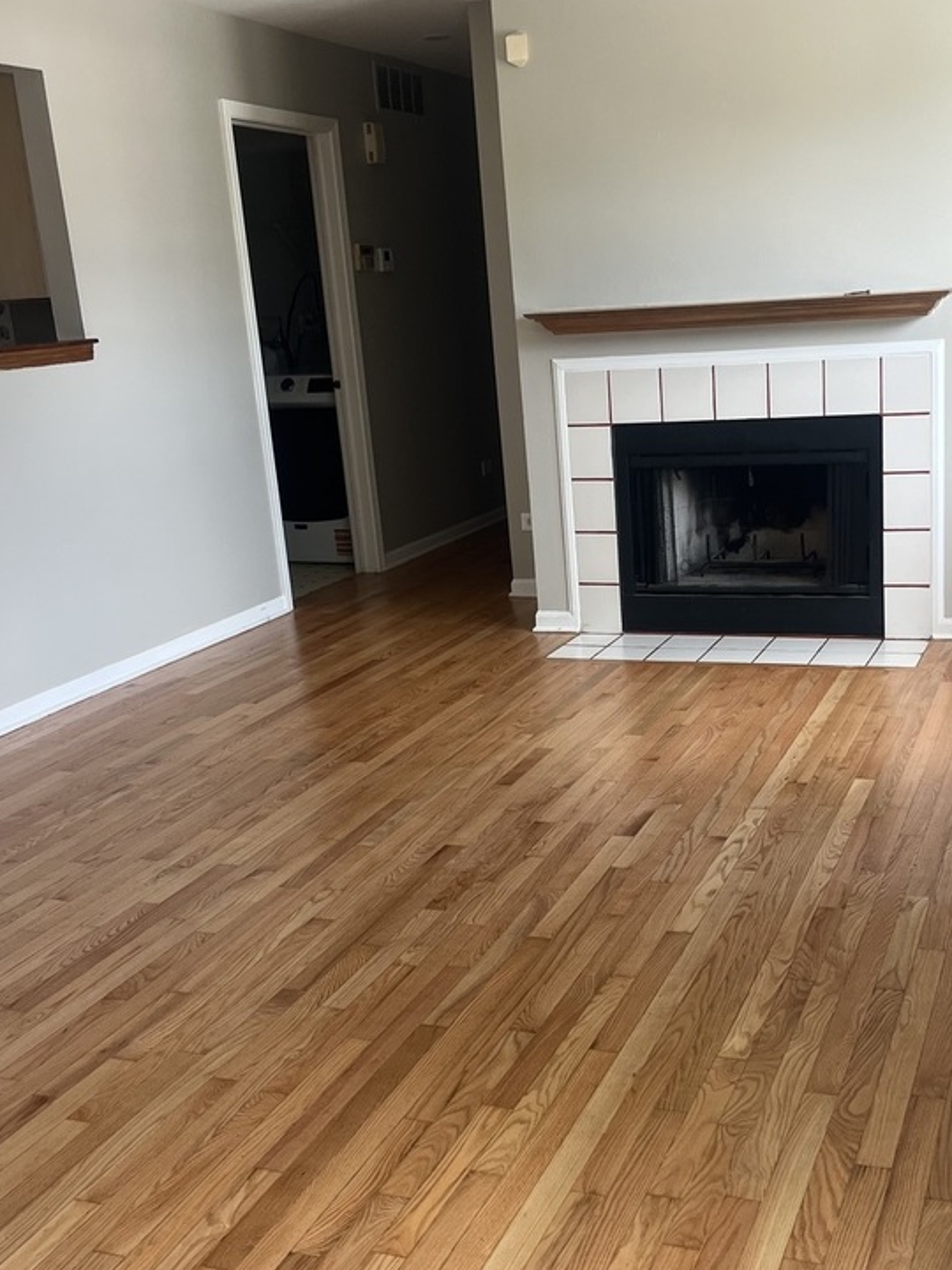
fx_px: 1430
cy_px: 695
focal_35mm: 39
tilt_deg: -16.2
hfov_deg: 36.6
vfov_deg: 47.8
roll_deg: +3.1
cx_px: 594
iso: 80
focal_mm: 5.1
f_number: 1.6
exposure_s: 1/121
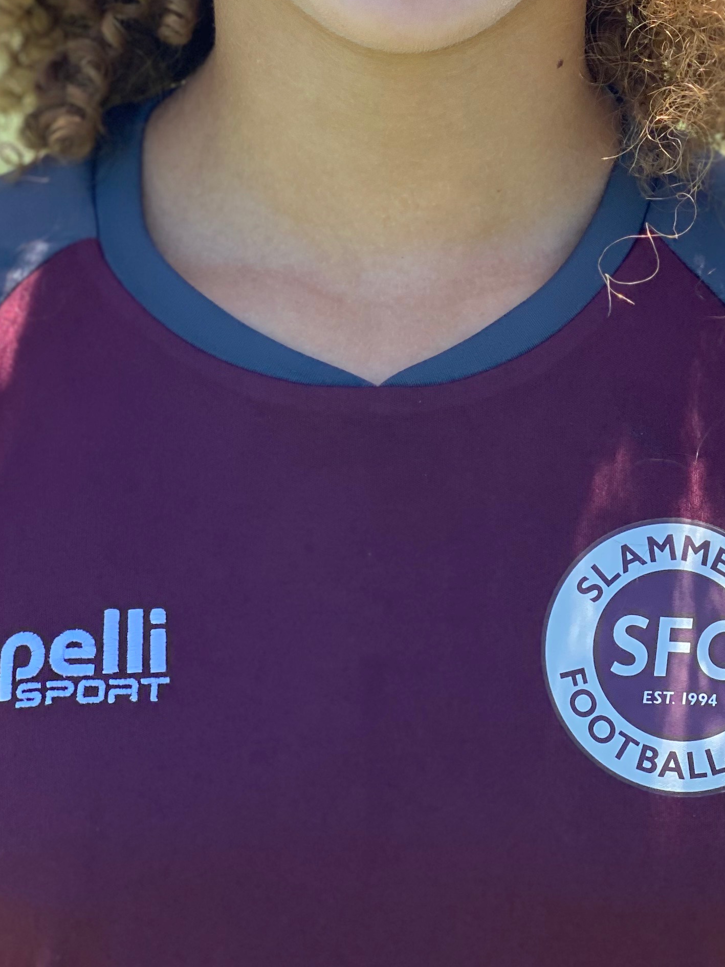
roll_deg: -0.4
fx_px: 3099
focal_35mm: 111
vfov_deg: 17.4
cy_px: 82
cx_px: 409
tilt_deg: -3.5
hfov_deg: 13.3
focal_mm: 6
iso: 20
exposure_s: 1/318
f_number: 2
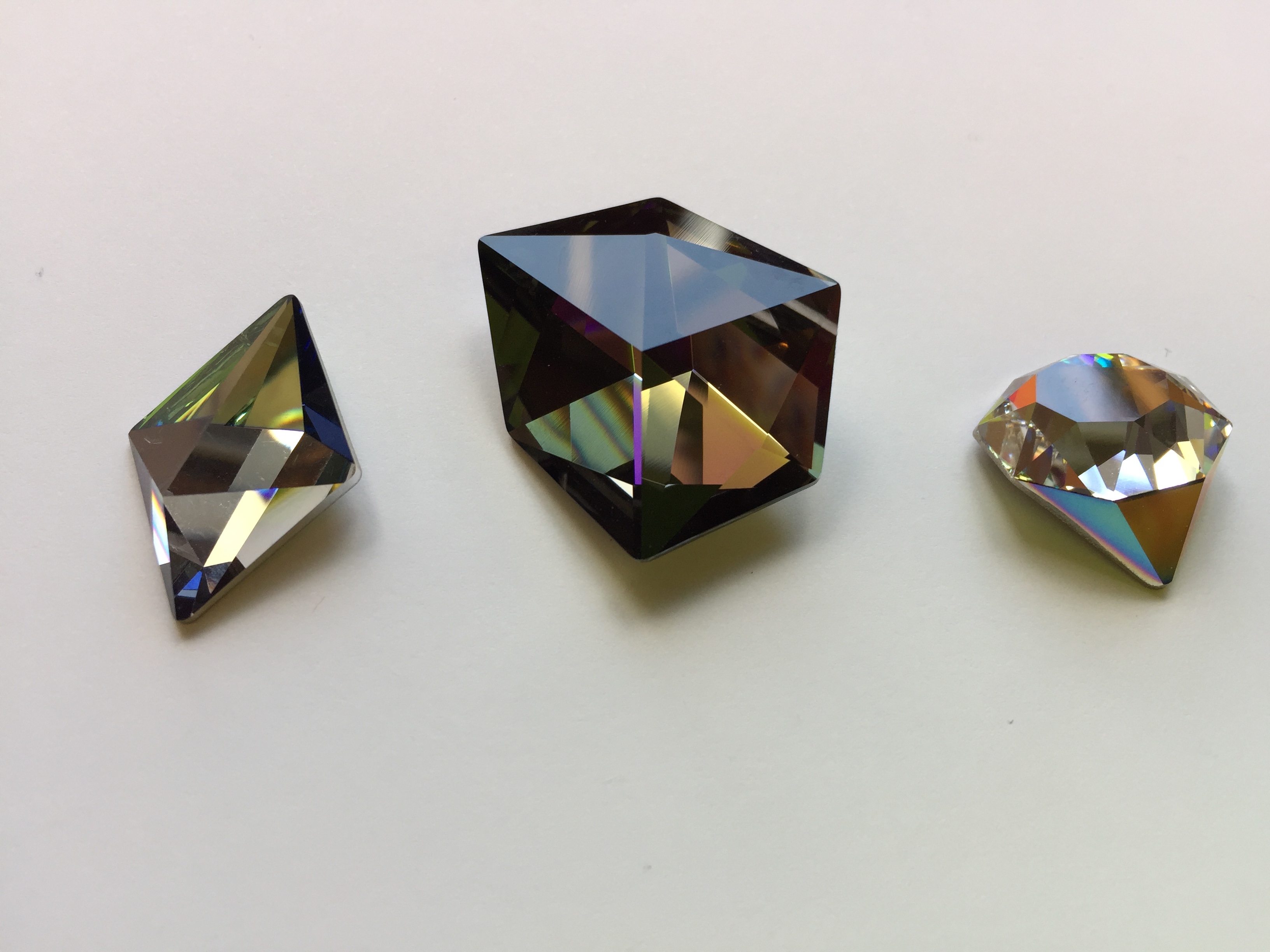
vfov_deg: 48.2
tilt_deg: -65.0
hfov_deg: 61.7
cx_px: 635
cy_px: 476
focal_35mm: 29
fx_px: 1064
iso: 40
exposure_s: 1/100
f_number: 2.2
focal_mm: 4.15
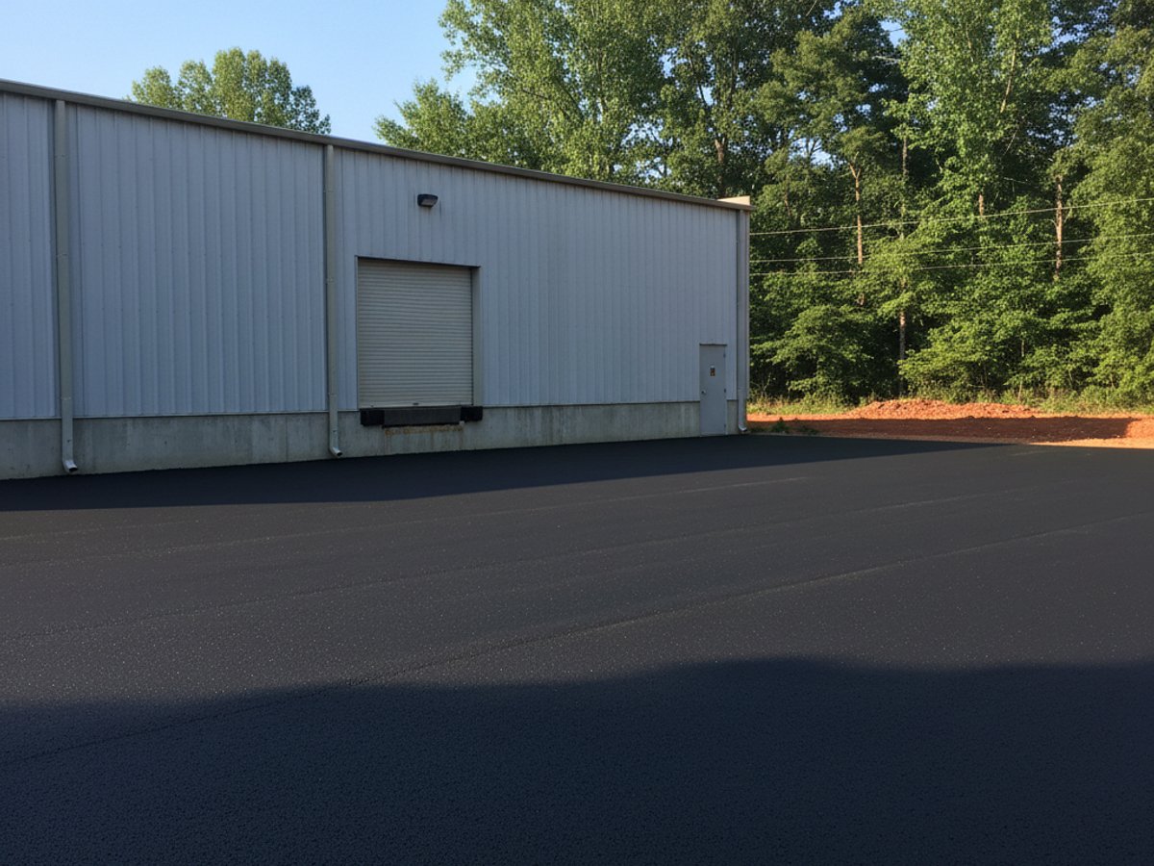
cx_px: 577
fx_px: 800
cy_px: 433
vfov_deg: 56.8
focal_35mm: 24
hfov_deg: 71.6
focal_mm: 6.8
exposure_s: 1/1026
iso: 612
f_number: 1.78
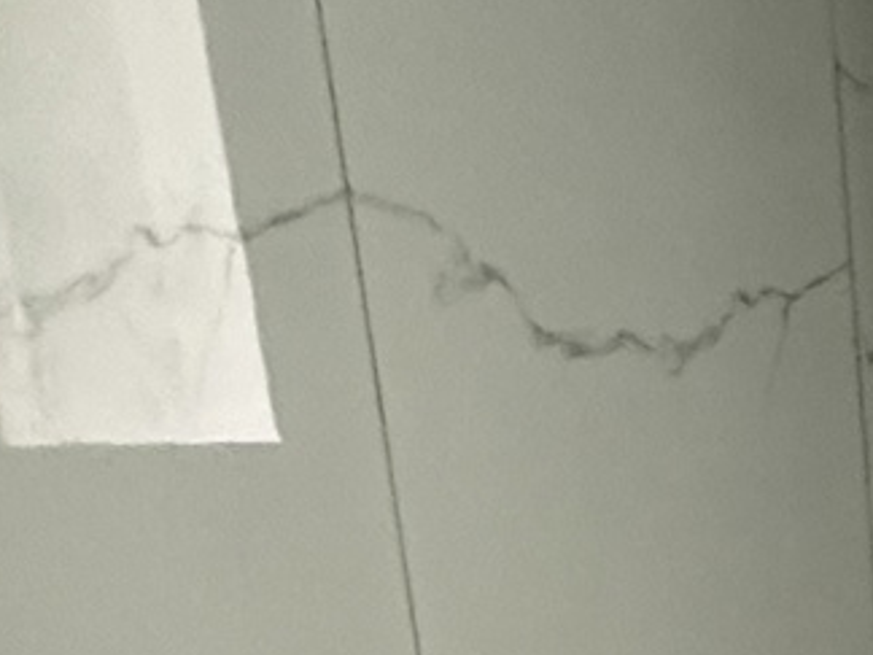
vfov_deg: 14.8
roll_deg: +0.3
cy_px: 1275
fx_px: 2093
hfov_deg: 20.6
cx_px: 1253
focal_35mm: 83
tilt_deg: -20.4
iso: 640
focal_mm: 2.22
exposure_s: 1/60
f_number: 2.2
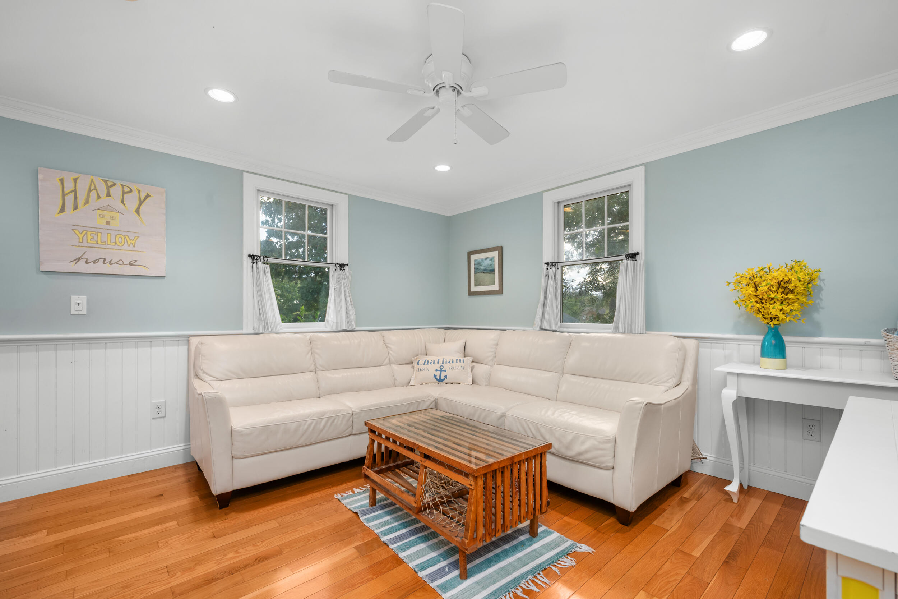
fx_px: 387
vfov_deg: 75.5
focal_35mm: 16
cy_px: 300
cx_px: 449
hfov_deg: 98.5
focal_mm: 15.5
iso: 320
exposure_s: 1/4
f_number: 8
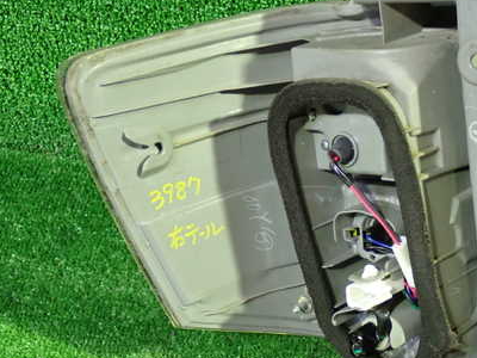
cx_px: 330
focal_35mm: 66
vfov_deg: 22.2
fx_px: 909
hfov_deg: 29.1
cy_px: 193
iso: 800
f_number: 2.9
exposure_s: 1/15
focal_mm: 7.84
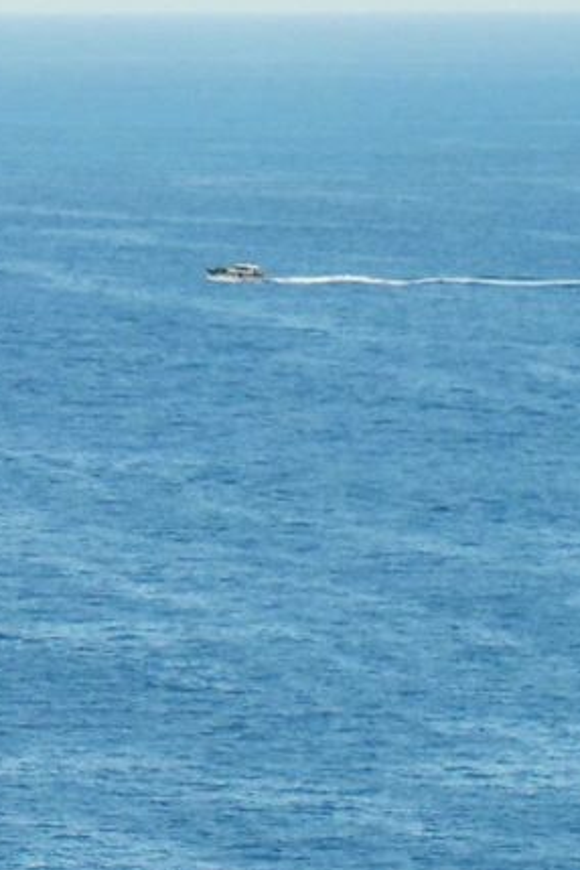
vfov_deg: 4.7
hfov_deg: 3.0
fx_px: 10488
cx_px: -1831
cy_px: 673
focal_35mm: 434
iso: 200
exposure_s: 1/800
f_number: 7.1
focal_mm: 35
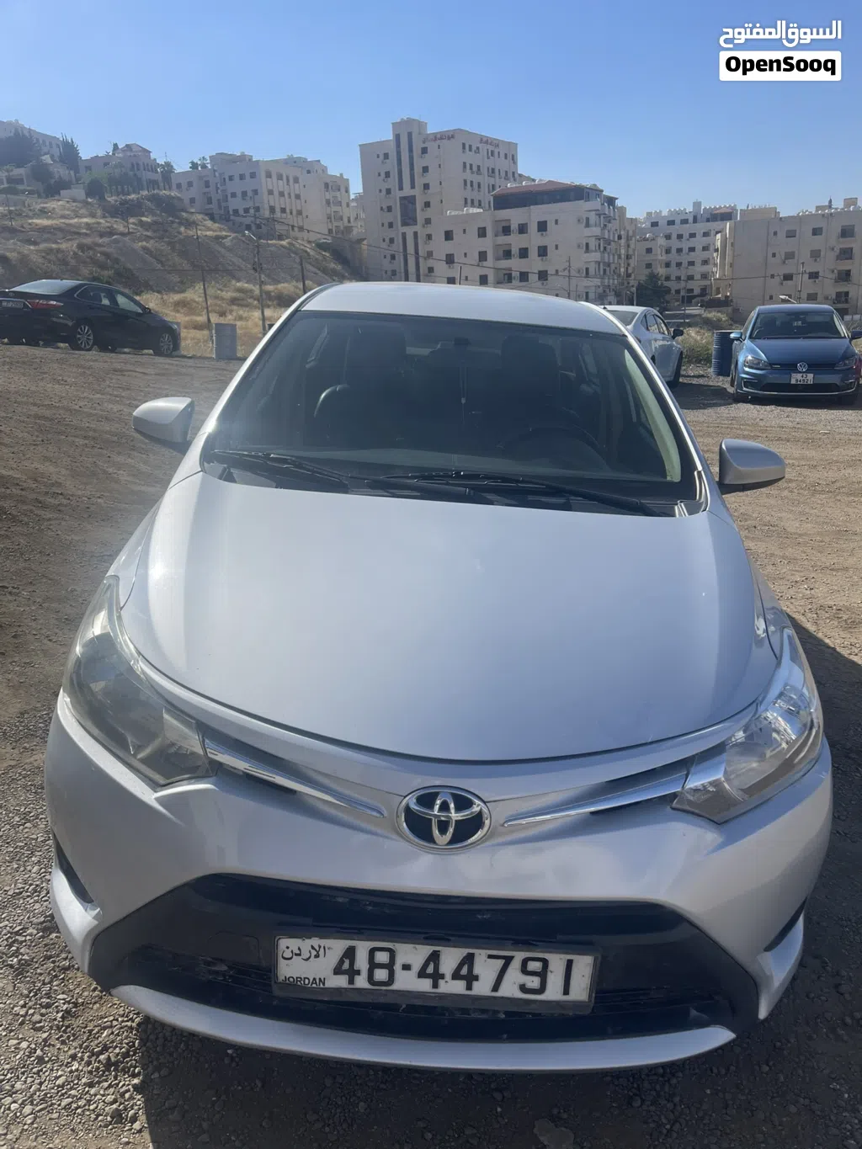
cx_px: 431
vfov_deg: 69.4
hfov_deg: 54.9
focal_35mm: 25
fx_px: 830
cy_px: 574
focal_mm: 5.1
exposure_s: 1/4902
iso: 32
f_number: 1.6
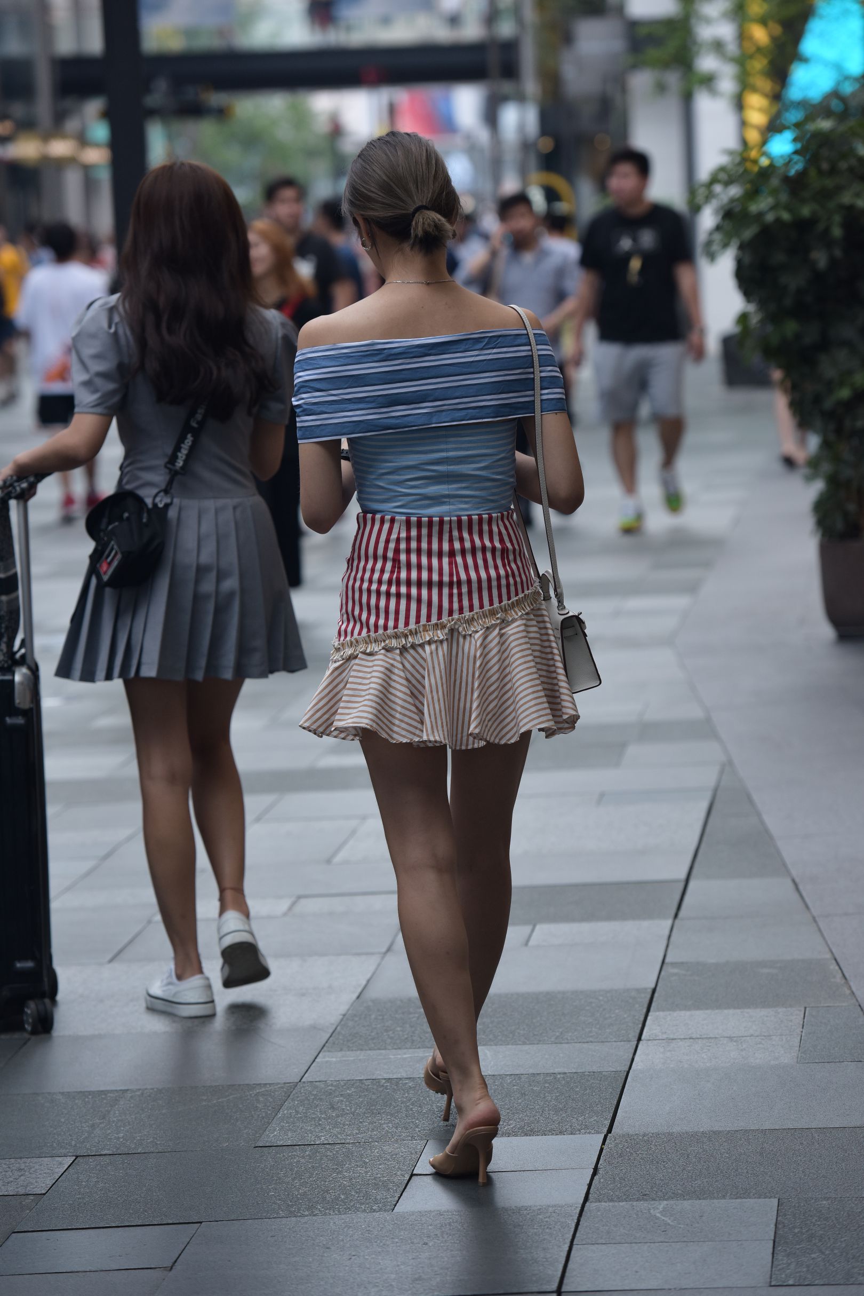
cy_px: 648
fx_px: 4857
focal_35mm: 135
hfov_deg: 10.2
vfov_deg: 15.2
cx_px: 432
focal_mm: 135
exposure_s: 1/640
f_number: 4
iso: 500
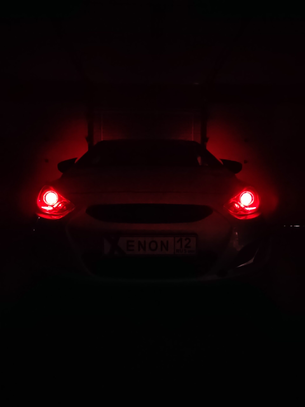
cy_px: 204
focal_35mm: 23
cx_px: 152
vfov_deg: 73.9
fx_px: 270
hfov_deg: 58.9
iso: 6400
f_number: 1.9
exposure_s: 1/10
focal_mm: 5.52
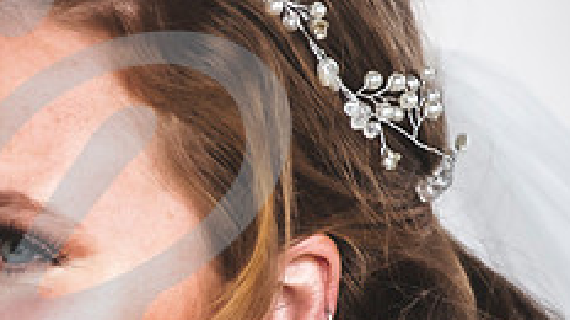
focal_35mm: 524
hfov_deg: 4.1
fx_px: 7913
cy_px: 336
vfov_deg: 2.3
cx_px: -98
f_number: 2.8
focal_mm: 200
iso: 1600
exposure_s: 1/500
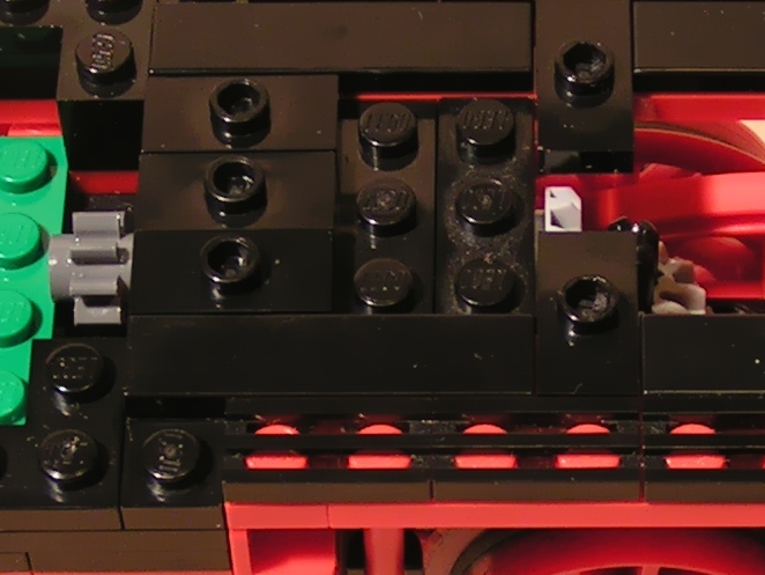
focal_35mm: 85
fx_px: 1879
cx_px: 190
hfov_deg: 22.8
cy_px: 305
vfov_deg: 17.4
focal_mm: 7.6
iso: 80
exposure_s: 1/50
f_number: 2.8
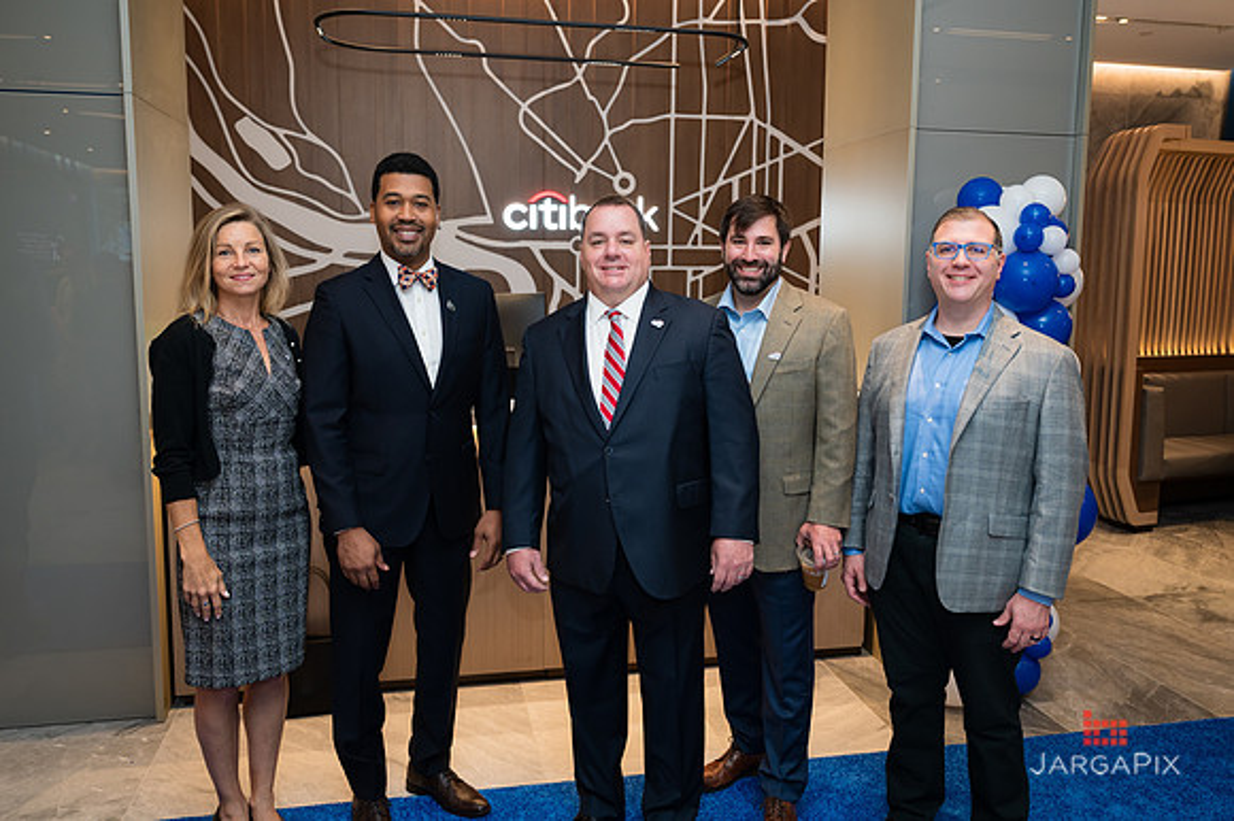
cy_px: 389
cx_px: 617
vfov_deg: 45.5
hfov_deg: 64.4
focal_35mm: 29
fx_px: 980
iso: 400
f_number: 3.2
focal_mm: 27
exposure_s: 1/160
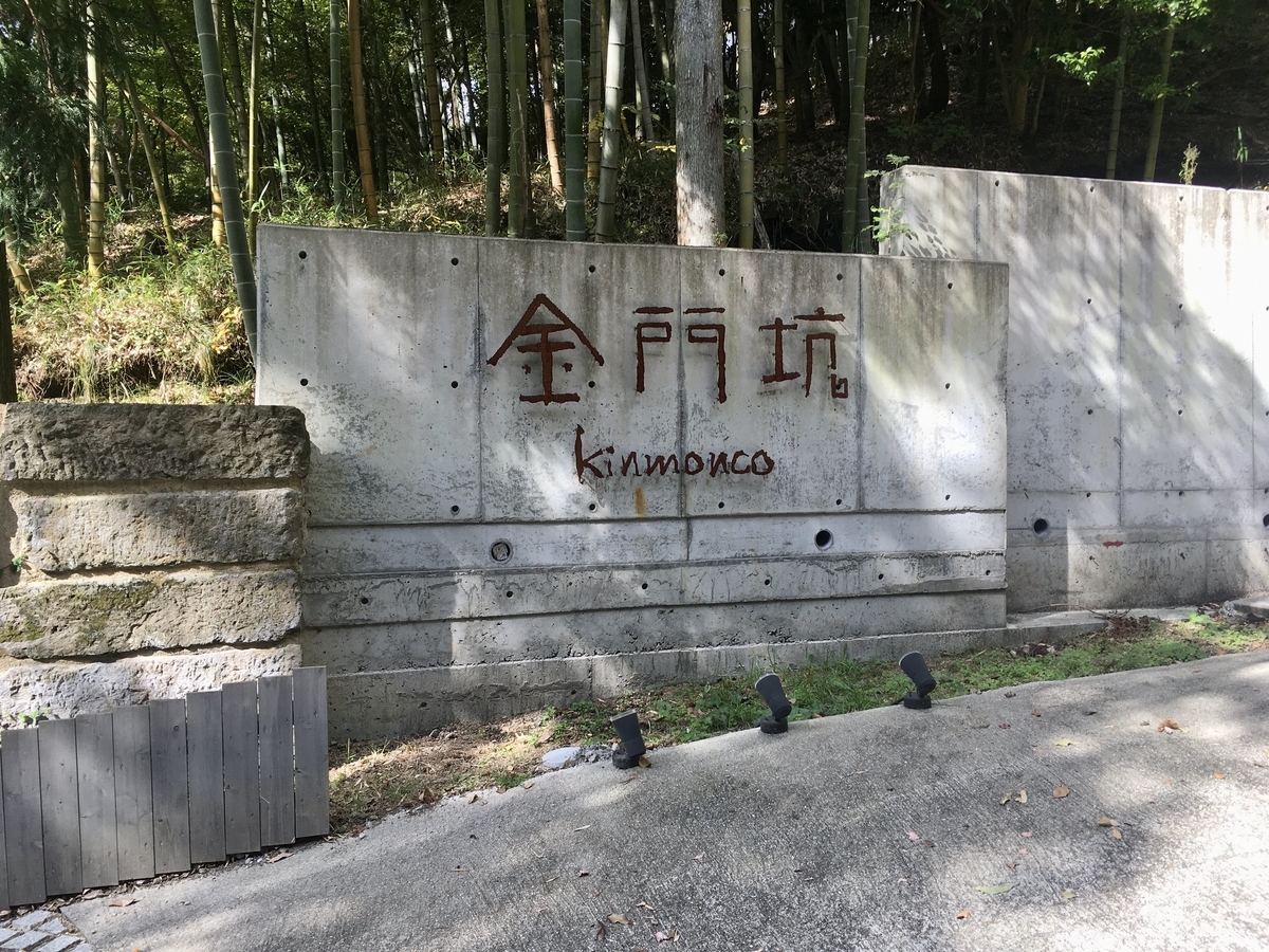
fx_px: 1063
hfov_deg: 61.7
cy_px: 476
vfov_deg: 48.2
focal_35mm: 29
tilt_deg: -2.0
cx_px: 634
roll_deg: +0.0
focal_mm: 4.15
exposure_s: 1/289
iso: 25
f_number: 2.2
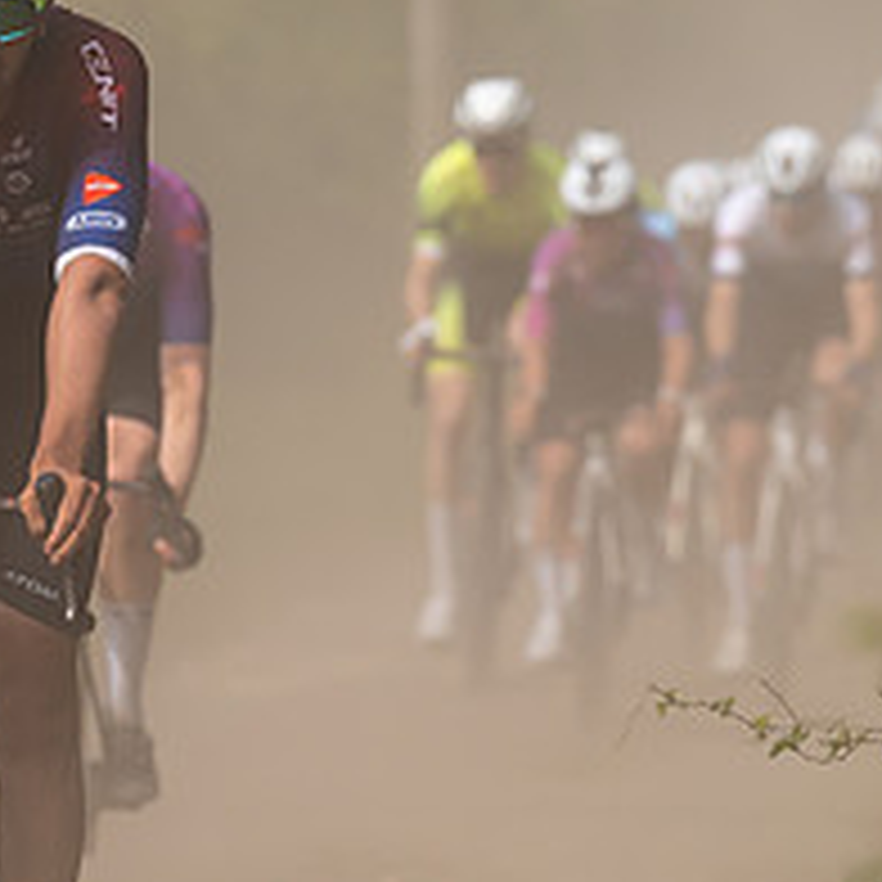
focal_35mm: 713
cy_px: 108
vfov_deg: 2.5
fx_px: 20554
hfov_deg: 2.5
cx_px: -113
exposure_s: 1/1000
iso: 160
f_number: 5
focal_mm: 185
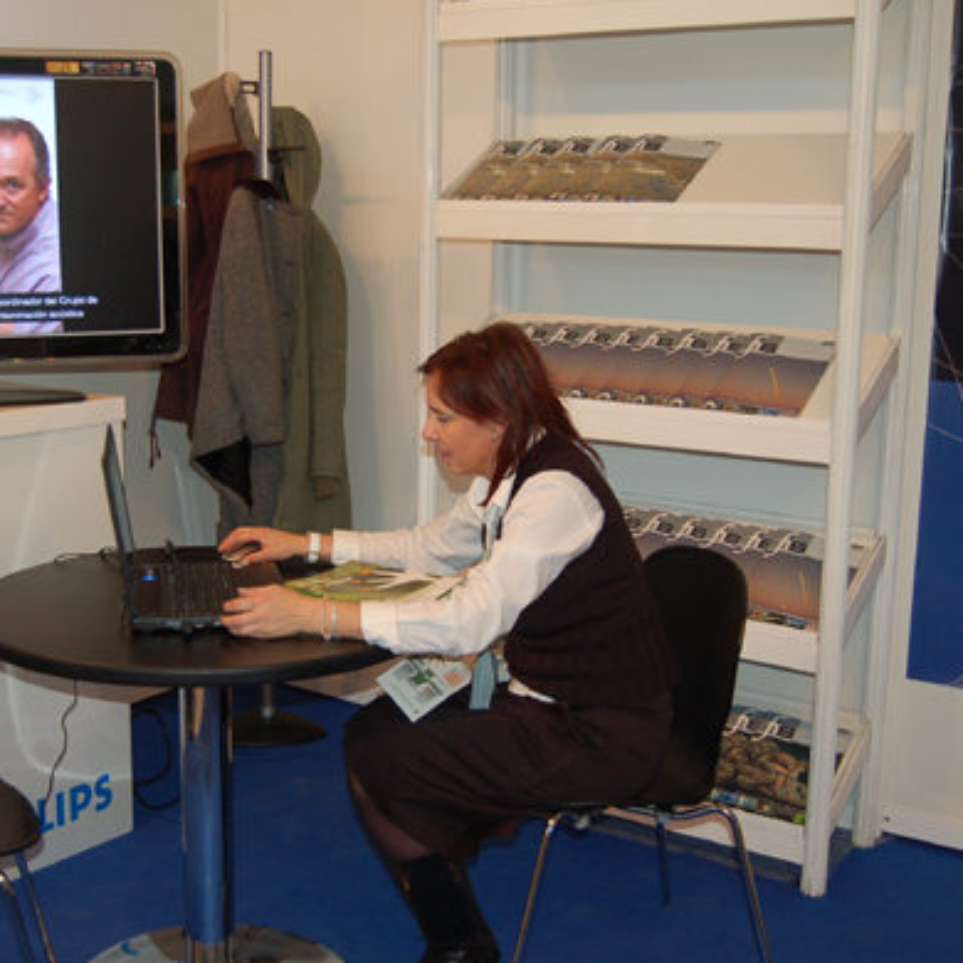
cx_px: 380
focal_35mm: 47
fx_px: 1479
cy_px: 484
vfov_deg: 36.1
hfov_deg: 35.9
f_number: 4
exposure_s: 1/60
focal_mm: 24
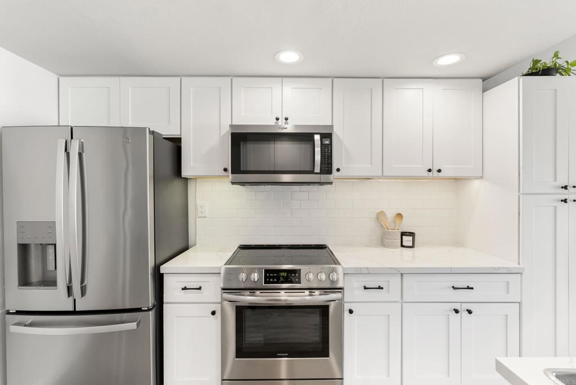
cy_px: 192
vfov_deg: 73.8
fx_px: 256
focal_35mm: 16
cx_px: 288
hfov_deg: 96.7
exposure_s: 1/8
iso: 500
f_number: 8
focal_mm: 16
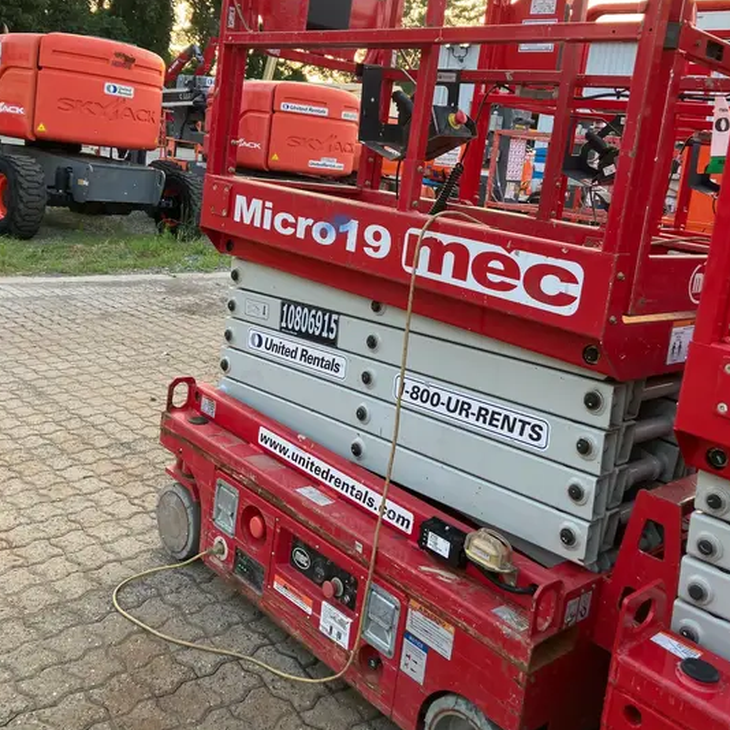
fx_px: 811
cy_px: 275
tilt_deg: -6.3
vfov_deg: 48.0
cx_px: 361
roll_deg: -7.9
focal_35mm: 34
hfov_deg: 48.4
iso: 40
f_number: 1.8
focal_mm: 3.99
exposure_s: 1/121
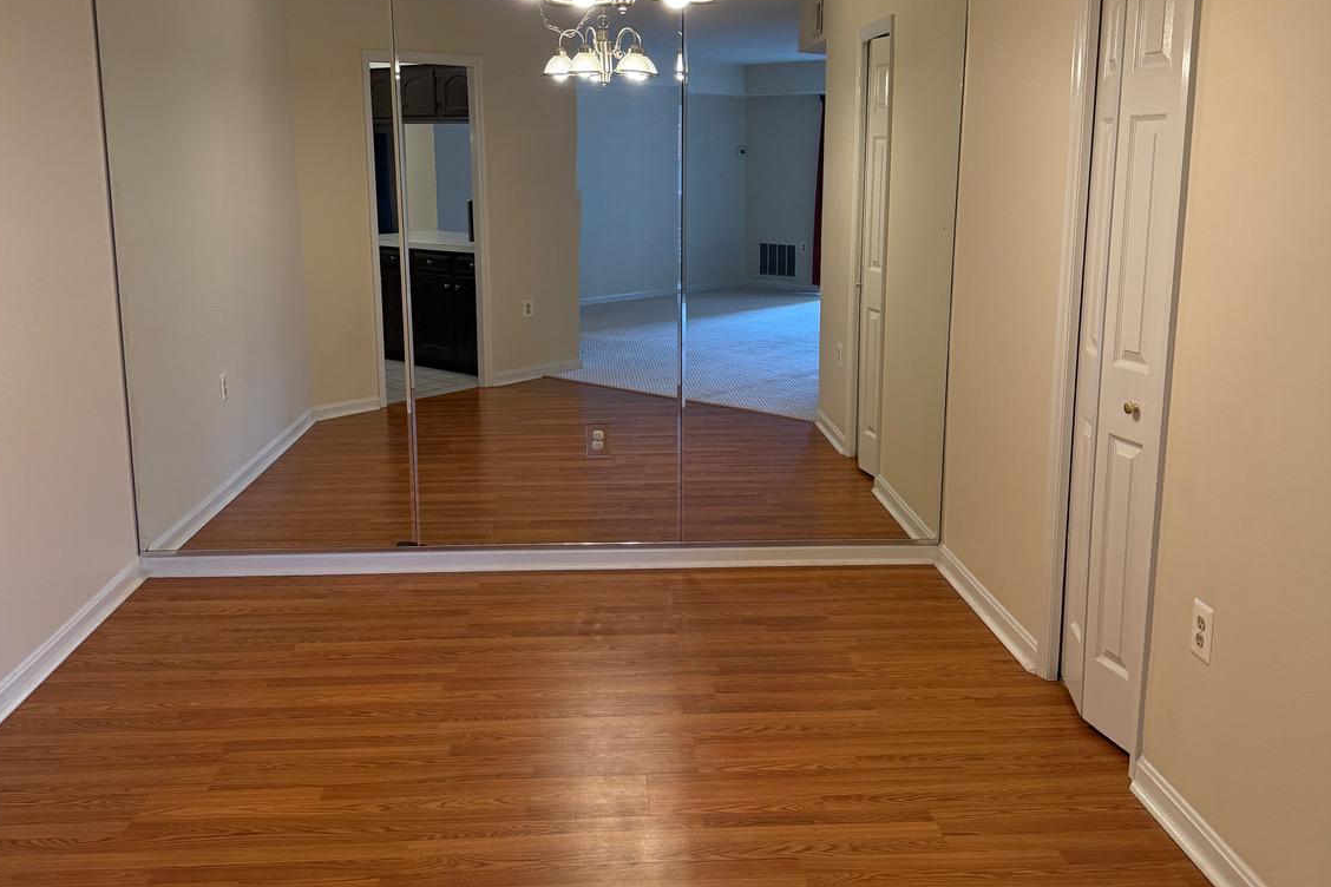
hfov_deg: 55.8
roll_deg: +0.0
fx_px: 1257
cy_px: 416
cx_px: 663
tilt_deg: -11.5
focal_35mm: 34
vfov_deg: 38.9
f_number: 1.78
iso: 320
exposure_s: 1/120
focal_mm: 6.76
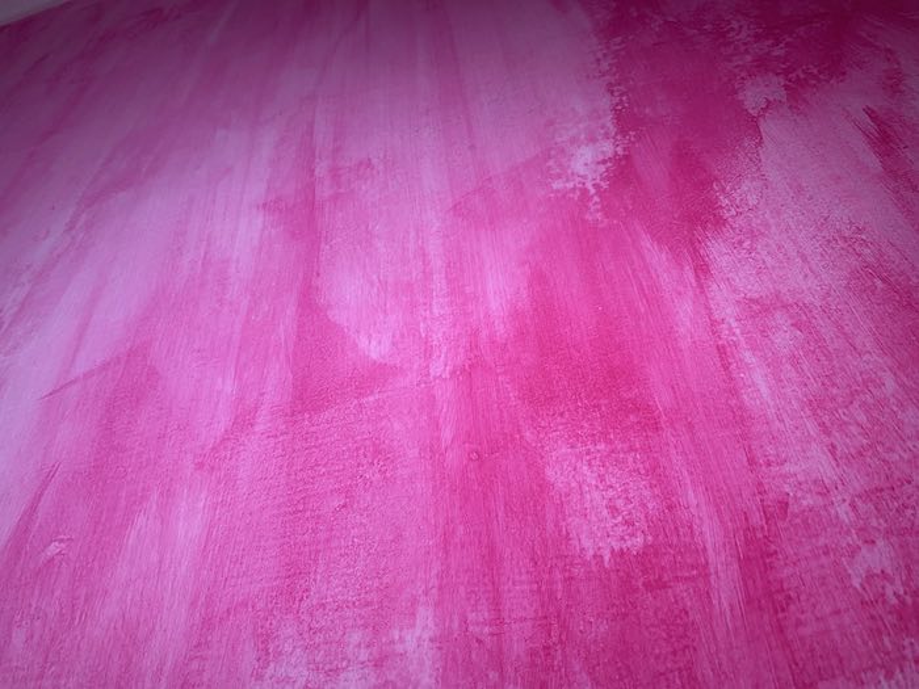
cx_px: 460
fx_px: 690
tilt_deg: +47.1
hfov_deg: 67.3
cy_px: 344
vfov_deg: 53.1
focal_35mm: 26
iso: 25
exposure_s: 1/583
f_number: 1.8
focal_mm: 4.25
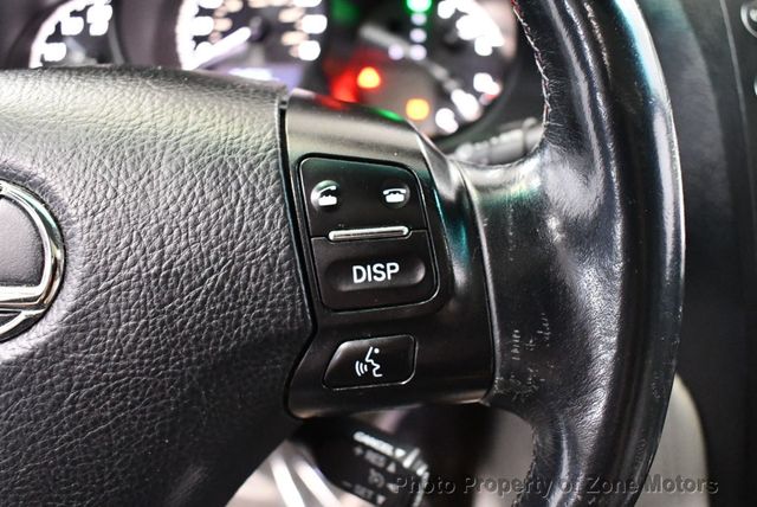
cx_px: 378
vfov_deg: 36.9
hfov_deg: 53.1
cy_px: 254
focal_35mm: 36
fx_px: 758
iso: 6400
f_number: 3.5
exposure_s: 1/60
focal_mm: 18
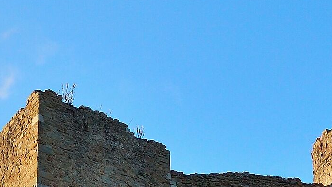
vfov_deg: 9.1
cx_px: 83
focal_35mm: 130
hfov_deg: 16.4
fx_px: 1144
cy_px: 276
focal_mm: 24
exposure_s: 1/200
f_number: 8
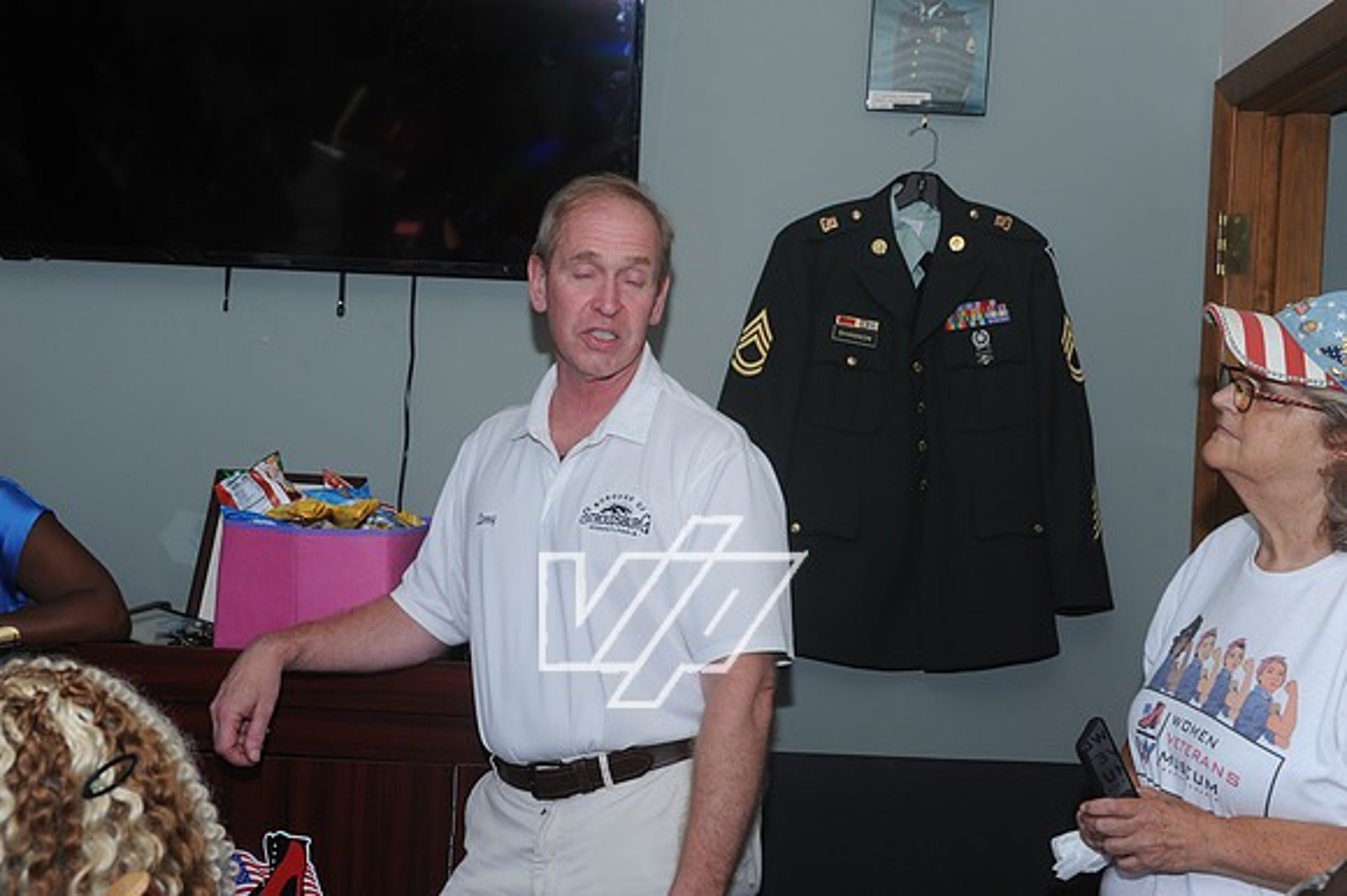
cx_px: 674
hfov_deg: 43.6
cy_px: 448
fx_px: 1683
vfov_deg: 29.8
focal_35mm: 45
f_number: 7.1
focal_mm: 45
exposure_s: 1/200
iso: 200
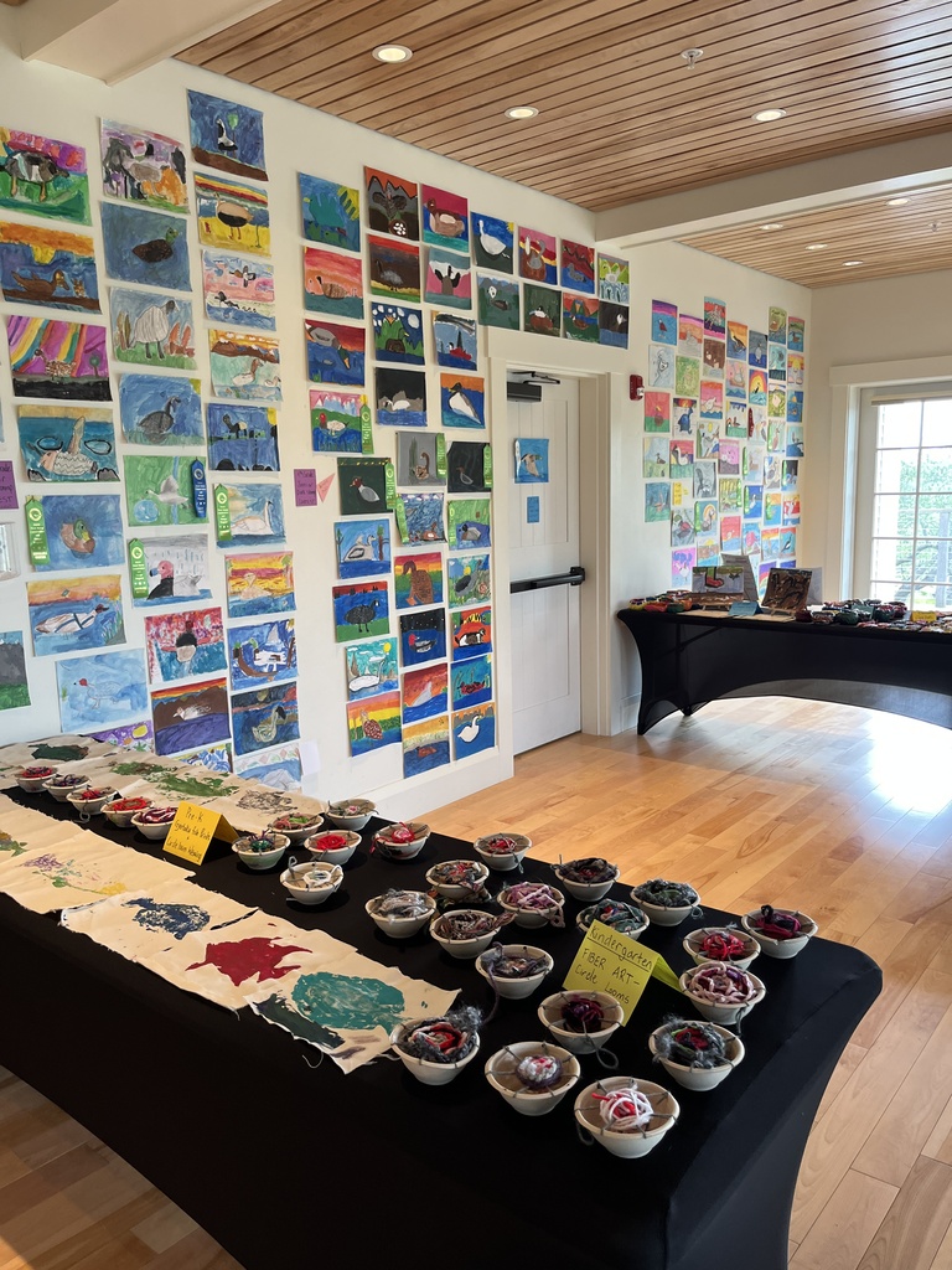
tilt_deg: -9.0
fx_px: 953
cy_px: 635
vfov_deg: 67.3
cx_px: 476
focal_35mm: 26
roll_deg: +2.5
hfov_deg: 53.1
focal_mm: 5.1
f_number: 1.6
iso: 125
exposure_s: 1/120
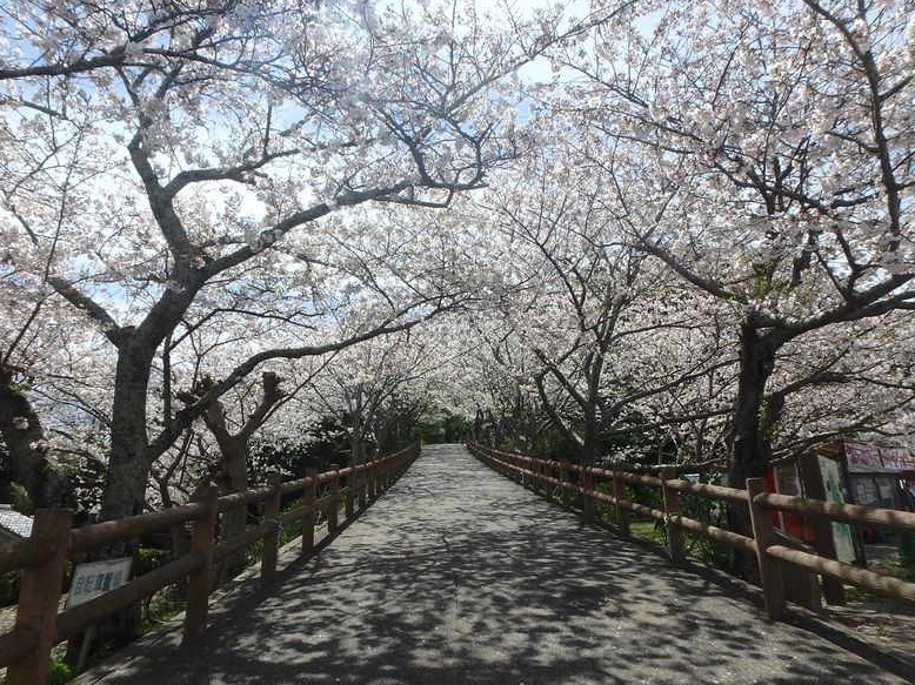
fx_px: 581
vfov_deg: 61.1
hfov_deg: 76.4
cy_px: 338
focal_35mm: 22
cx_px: 462
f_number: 6
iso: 125
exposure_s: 1/500
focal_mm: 3.7
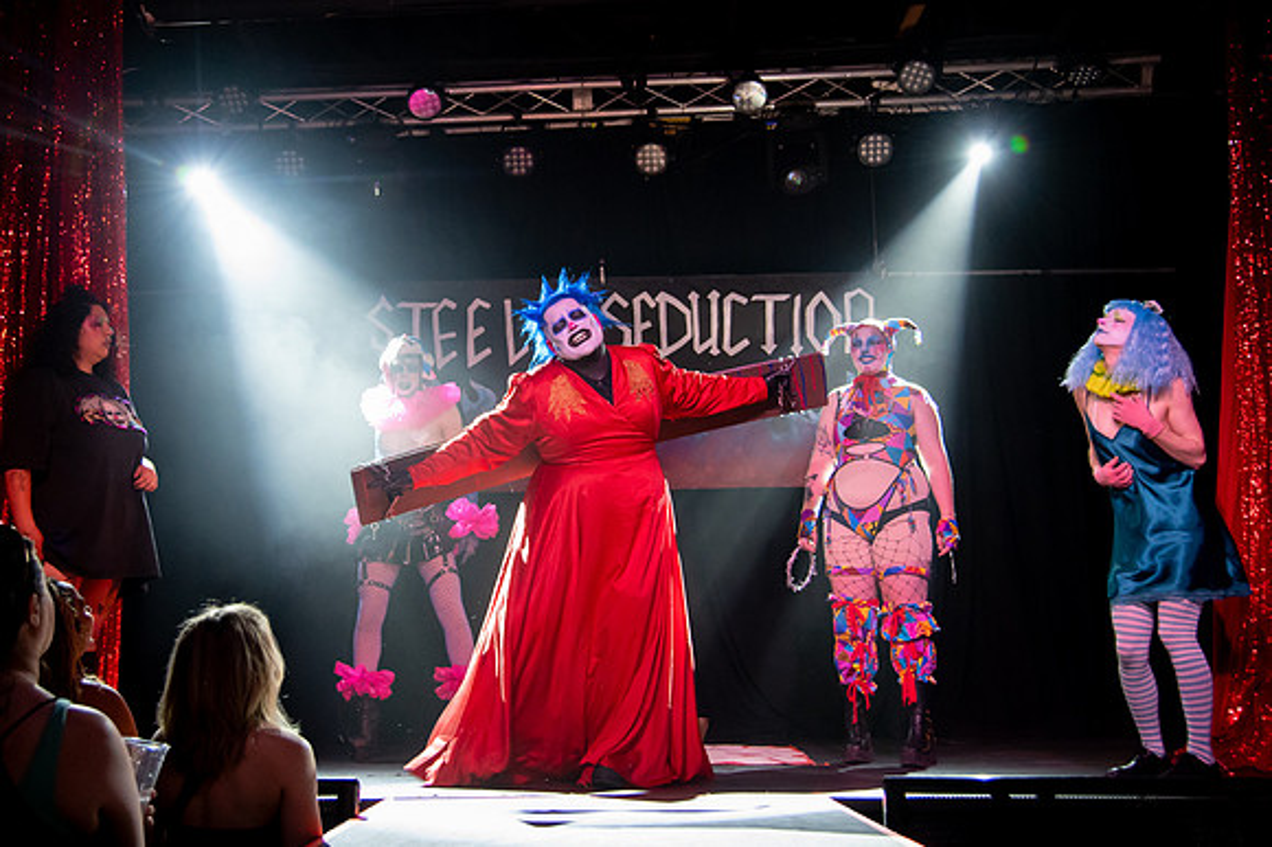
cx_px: 515
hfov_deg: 41.7
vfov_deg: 28.5
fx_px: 1663
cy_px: 346
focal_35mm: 47
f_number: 4
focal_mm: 38
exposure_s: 1/50
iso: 6400
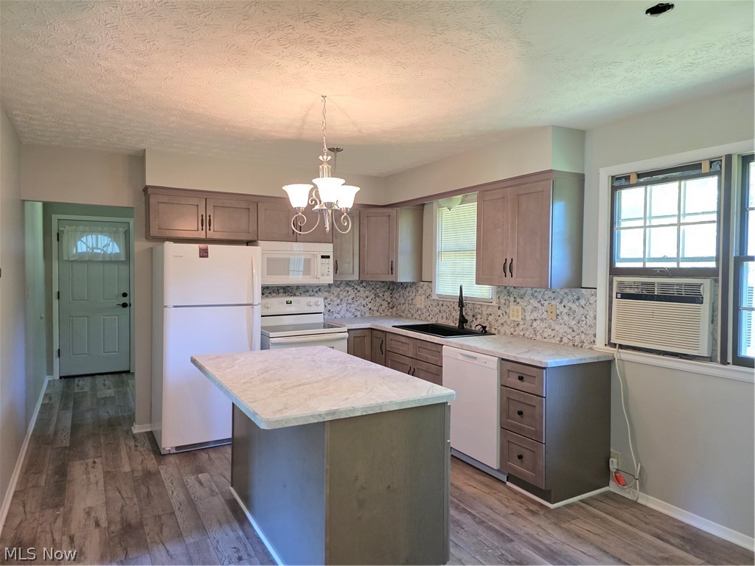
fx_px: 502
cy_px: 283
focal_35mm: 23
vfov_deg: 58.9
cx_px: 378
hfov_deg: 73.9
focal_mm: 6.3
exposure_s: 1/120
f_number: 1.7
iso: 1250
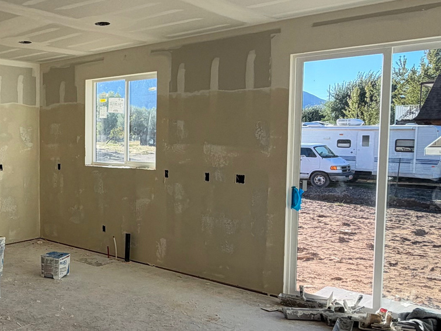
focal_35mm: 38
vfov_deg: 37.7
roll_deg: +0.4
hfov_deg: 44.5
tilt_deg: -2.8
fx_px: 484
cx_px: 43
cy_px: 167
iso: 50
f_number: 2.2
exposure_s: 1/300
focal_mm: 2.22
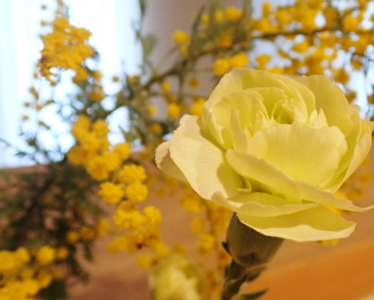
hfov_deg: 39.1
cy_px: 161
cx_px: 246
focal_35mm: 47
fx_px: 520
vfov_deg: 32.1
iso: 640
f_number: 2.5
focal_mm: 6.37
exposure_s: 1/40
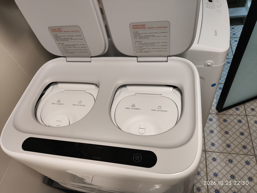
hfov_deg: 71.6
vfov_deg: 56.9
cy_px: 96
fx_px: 178
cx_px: 128
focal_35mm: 24
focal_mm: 4.68
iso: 202
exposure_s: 1/50
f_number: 1.8
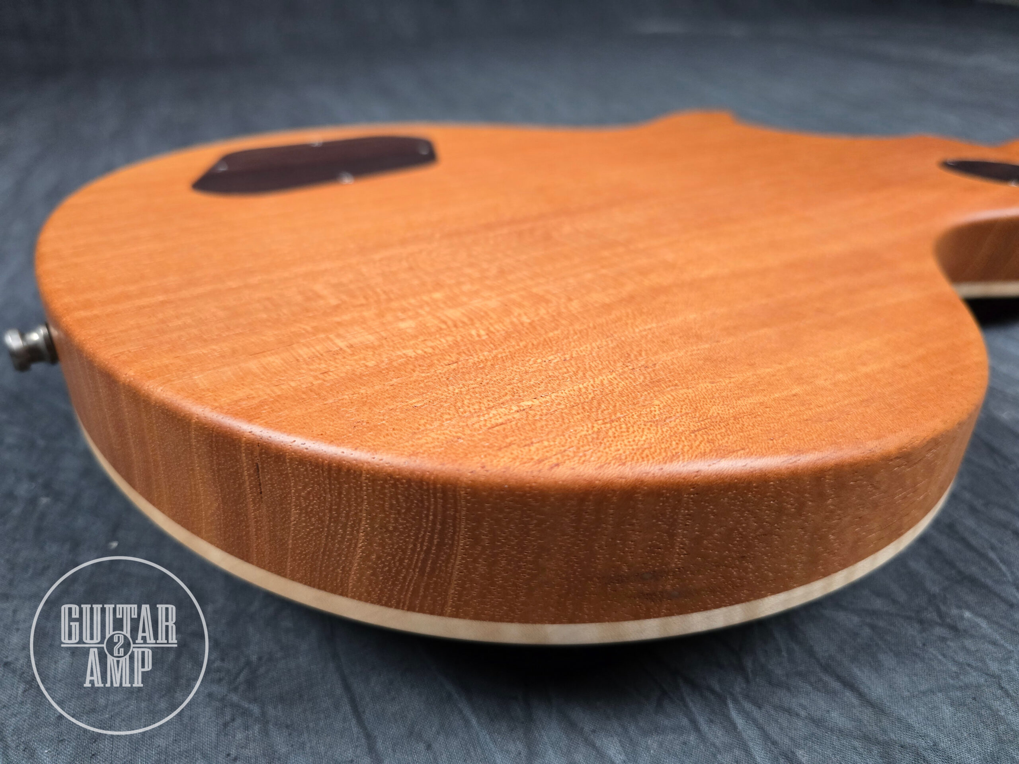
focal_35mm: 23
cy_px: 382
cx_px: 510
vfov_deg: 58.9
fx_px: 677
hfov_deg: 73.9
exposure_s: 1/60
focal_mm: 6.3
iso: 640
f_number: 1.7
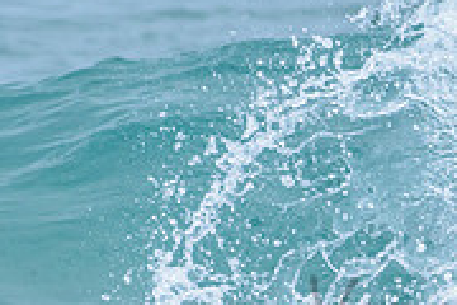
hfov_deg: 1.0
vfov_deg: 0.7
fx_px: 25692
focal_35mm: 2024
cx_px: 682
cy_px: 214
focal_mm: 500
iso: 720
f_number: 5.6
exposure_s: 1/2000
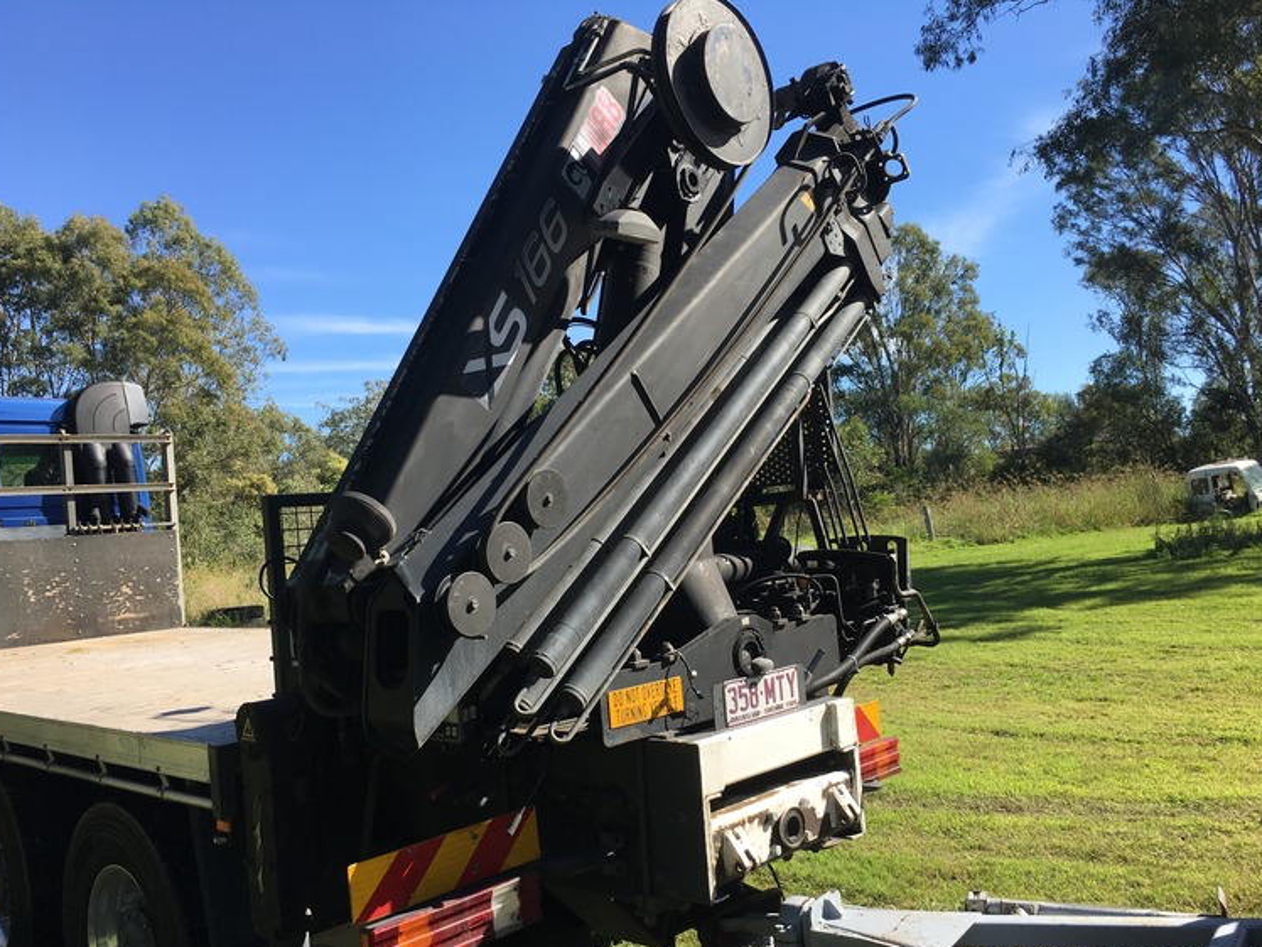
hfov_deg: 58.4
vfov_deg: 45.4
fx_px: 1130
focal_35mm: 31
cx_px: 629
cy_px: 505
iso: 25
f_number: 2.2
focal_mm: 4.15
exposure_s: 1/845
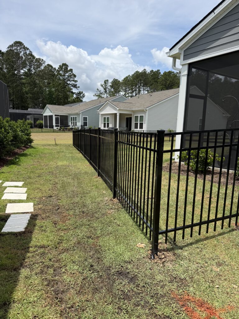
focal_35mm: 24
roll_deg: -4.2
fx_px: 221
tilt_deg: -7.6
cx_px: 120
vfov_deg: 71.6
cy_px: 160
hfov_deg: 56.8
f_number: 1.78
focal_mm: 6.76
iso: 80
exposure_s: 1/4975
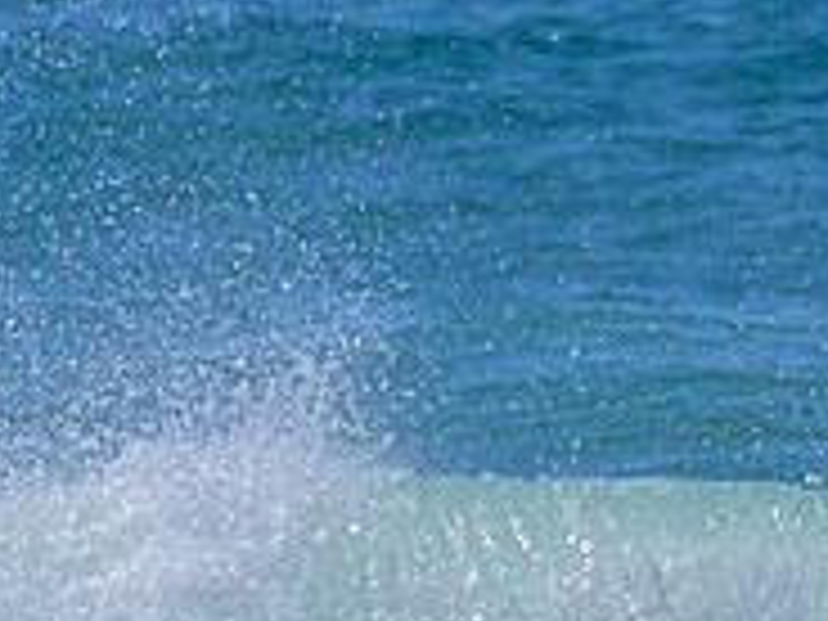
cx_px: -92
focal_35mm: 3338
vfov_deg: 0.4
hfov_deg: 0.6
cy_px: 658
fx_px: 79844
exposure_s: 1/2000
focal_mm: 800
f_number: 11
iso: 560
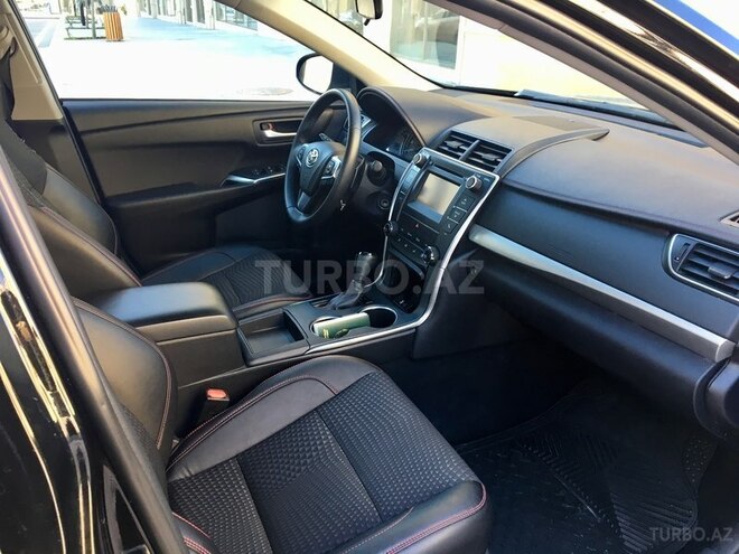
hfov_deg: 61.7
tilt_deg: -25.1
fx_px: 619
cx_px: 370
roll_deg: -2.0
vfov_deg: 48.2
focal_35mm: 29
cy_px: 277
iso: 32
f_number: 2.2
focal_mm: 4.15
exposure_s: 1/33
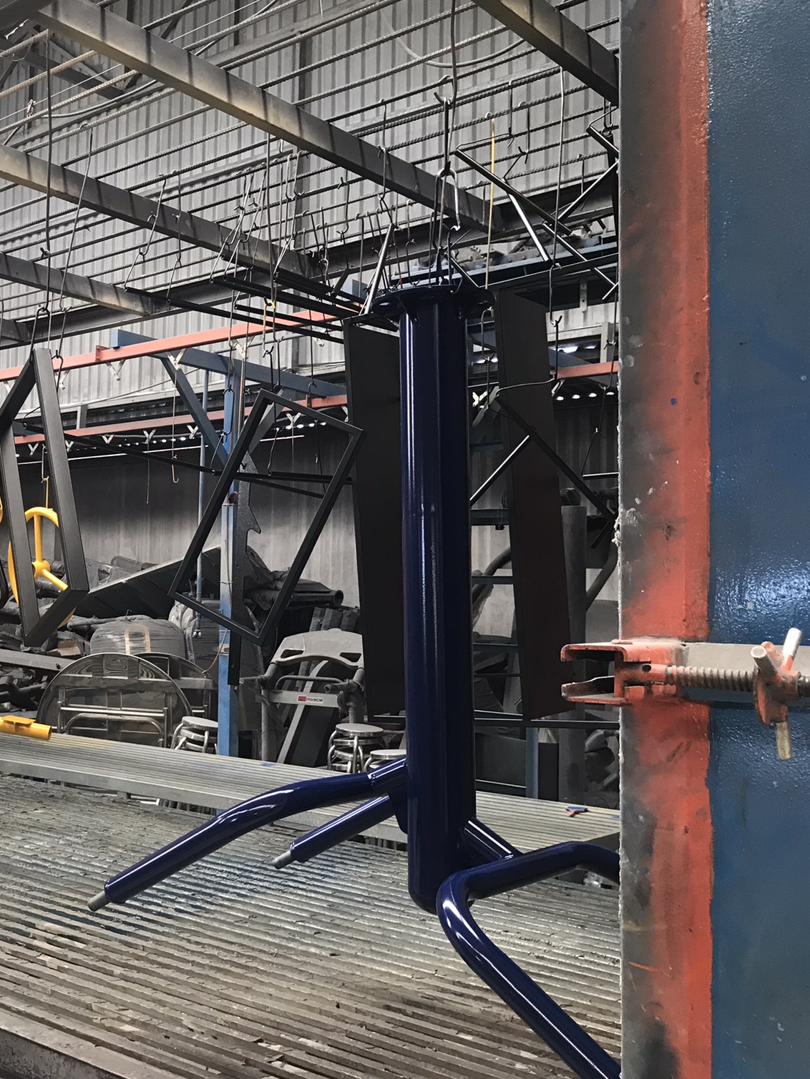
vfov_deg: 49.0
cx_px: 97
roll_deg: -0.7
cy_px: 537
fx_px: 1185
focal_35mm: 38
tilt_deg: +5.1
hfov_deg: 35.7
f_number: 1.8
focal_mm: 3.99
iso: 32
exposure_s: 1/33
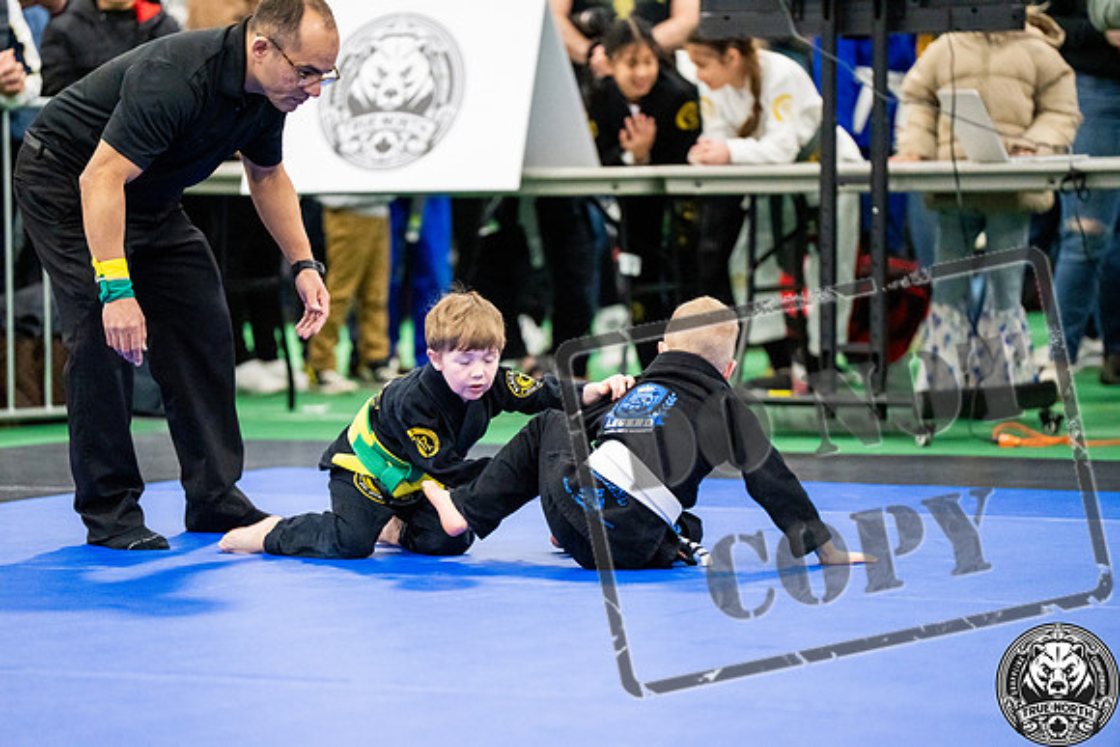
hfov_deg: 10.3
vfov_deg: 6.9
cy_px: 374
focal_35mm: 200
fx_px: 6223
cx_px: 560
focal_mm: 200
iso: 6400
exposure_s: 1/500
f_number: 2.8
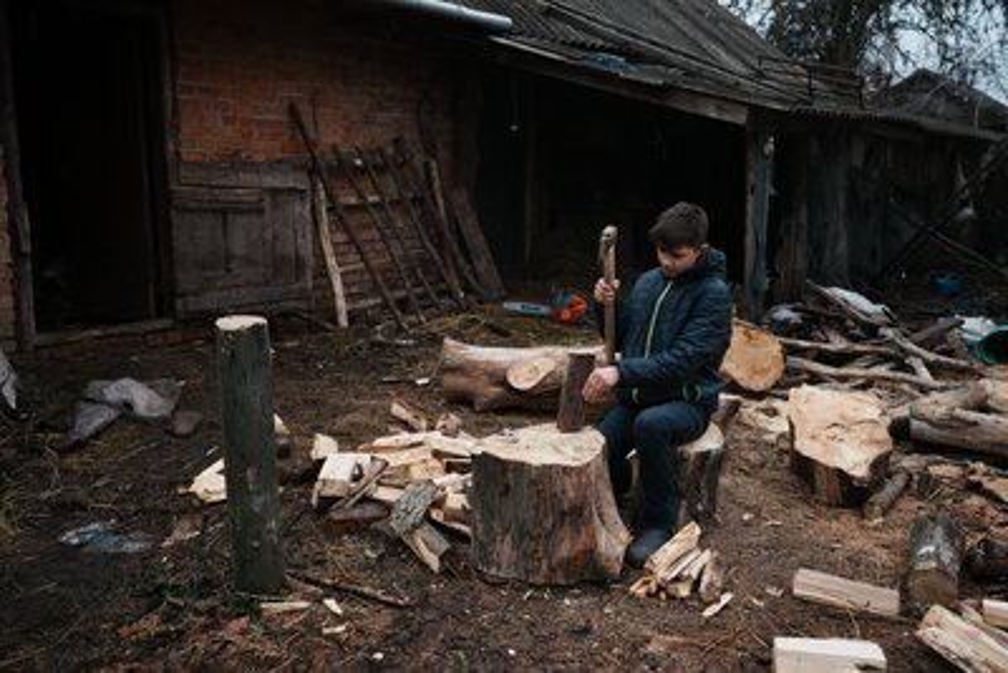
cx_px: 504
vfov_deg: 38.9
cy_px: 336
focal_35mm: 34
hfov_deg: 55.8
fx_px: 952
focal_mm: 34
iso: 125
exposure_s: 1/400
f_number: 2.8
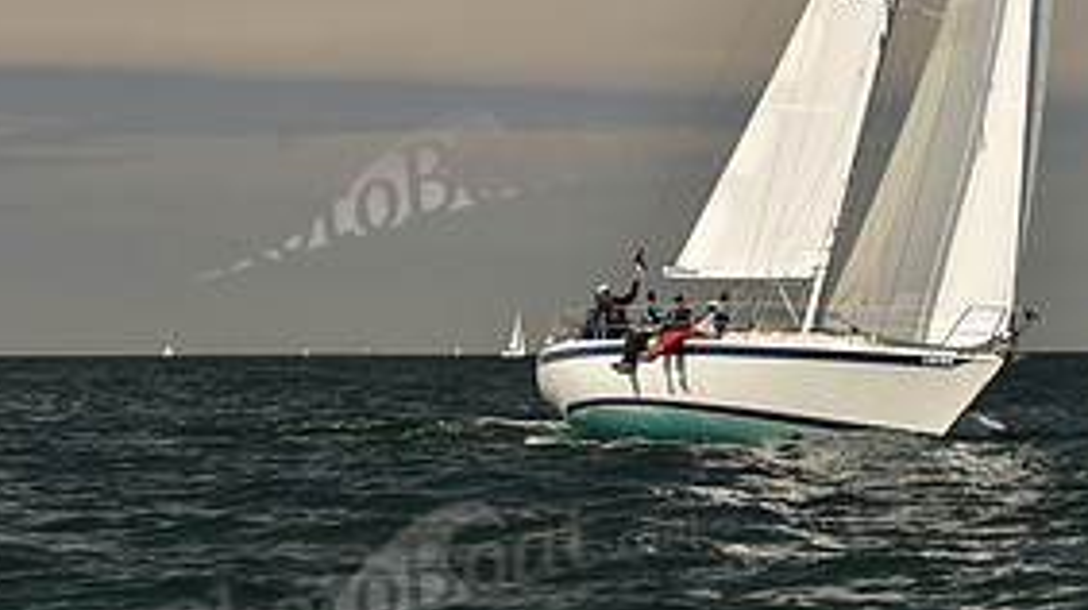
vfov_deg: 8.0
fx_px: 4352
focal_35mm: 151
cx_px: 903
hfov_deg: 14.2
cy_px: -68
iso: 250
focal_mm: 70
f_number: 8
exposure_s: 1/640
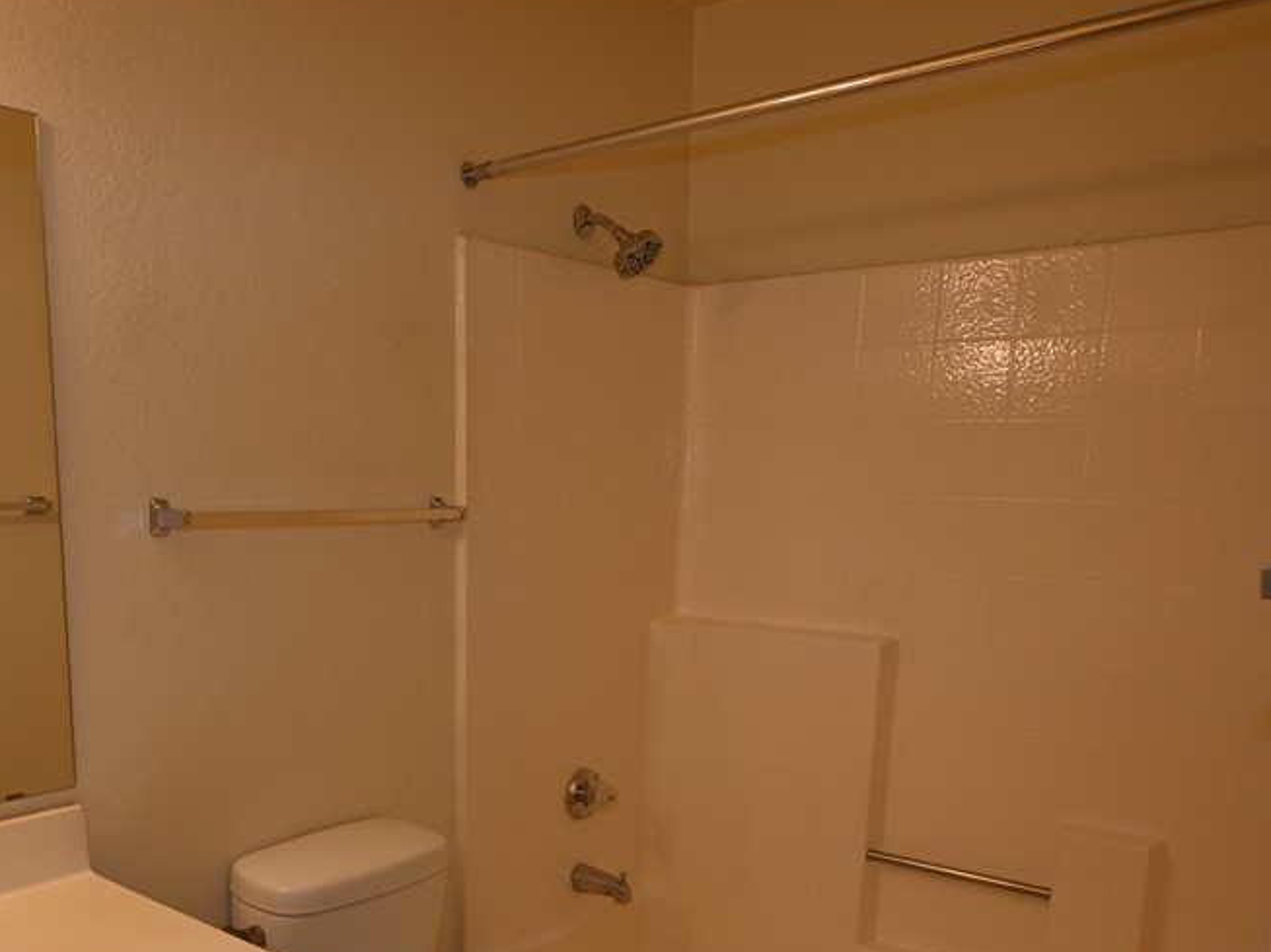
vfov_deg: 42.6
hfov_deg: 55.5
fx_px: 1189
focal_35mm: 32
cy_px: 683
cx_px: 461
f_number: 4.5
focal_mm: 13.5
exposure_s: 1/80
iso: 140
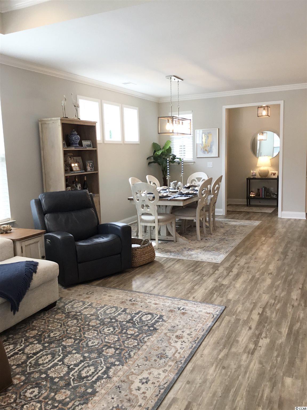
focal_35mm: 31
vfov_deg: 58.4
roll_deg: +1.9
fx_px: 367
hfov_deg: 45.4
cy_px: 205
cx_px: 154
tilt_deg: -8.7
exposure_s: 1/30
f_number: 2.4
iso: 32
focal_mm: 3.3
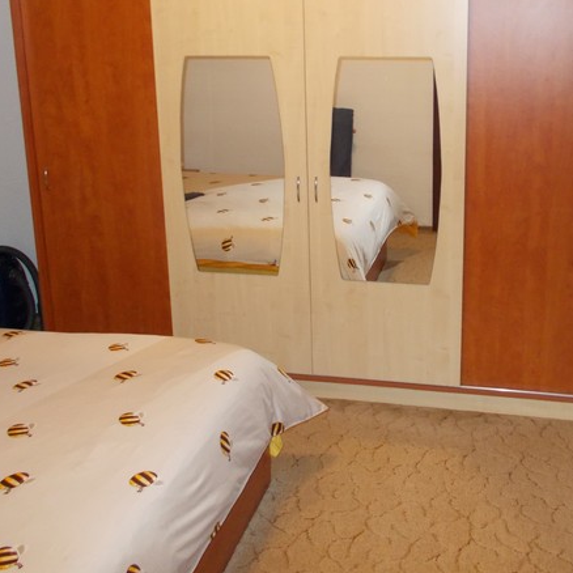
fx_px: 787
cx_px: 373
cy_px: 191
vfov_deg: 39.6
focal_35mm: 42
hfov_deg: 39.6
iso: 250
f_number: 3.2
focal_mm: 4.6
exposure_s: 1/25
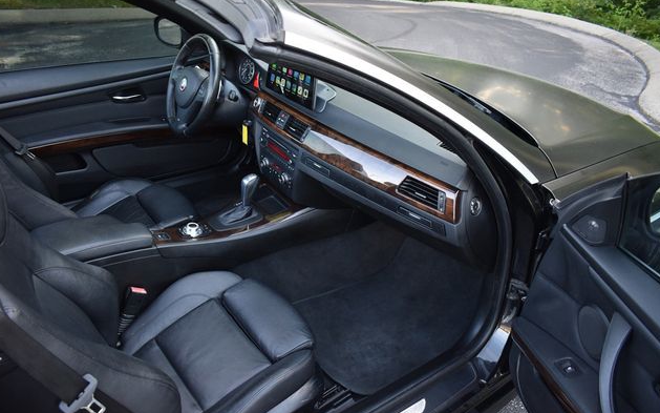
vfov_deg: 44.5
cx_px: 327
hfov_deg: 66.5
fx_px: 504
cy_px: 220
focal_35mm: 28
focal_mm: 18
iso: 720
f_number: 3.5
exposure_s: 1/250
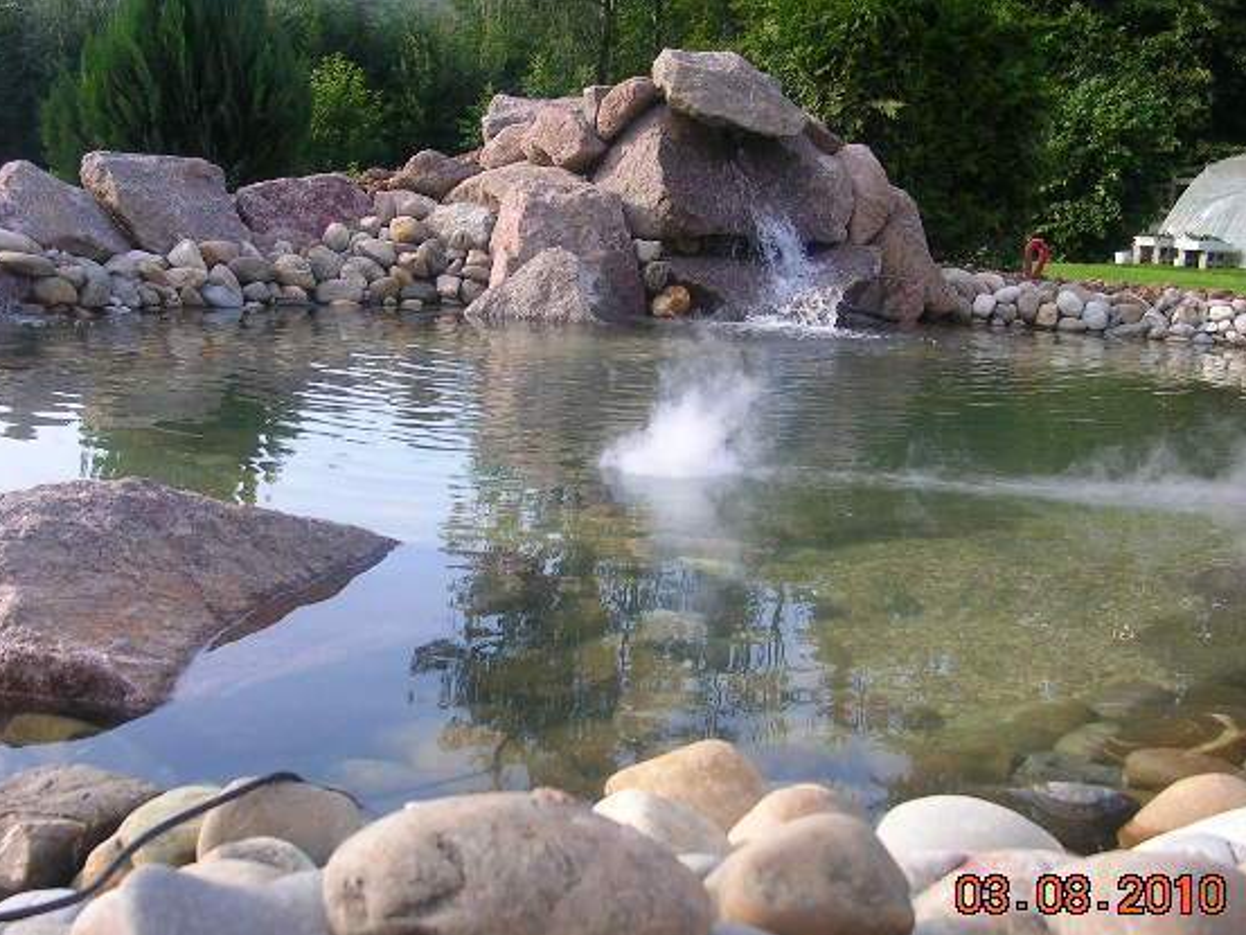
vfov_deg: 32.9
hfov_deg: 42.9
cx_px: 599
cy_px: 466
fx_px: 1584
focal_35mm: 44
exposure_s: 1/297
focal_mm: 5.8
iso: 50
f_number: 2.8
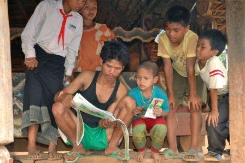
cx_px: 122
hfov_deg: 24.6
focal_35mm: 82
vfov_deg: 16.5
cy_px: 82
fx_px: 561
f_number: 4.5
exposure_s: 1/60
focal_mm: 55
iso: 400
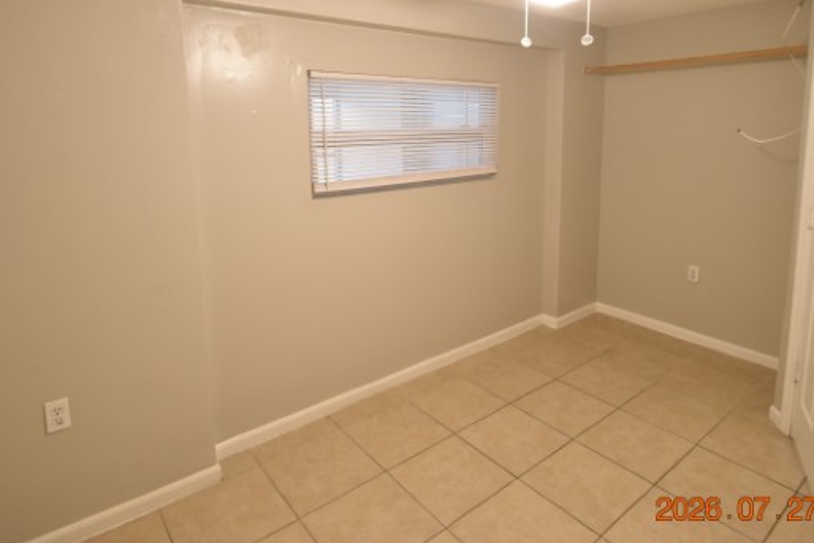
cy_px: 187
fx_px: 475
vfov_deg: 58.4
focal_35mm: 21
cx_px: 447
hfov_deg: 81.0
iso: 800
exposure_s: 1/10
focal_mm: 10
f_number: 3.5
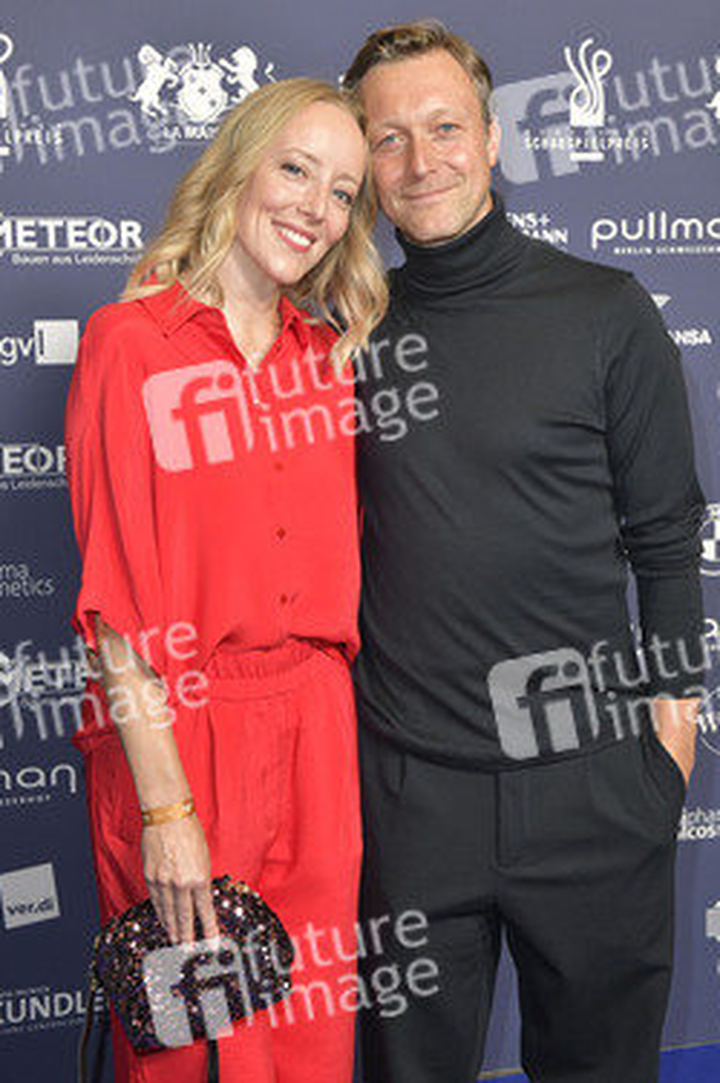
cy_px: 547
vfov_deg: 38.9
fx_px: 1533
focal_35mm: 51
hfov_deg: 26.4
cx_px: 374
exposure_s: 1/200
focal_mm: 48
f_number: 6.3
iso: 2000
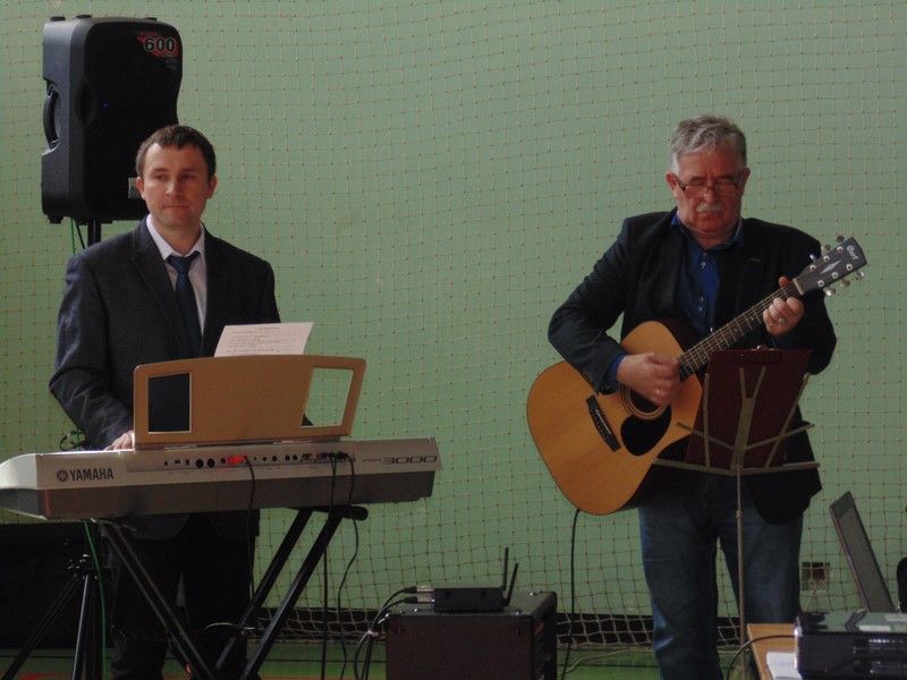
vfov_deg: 9.6
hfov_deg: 12.7
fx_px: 4061
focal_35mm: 155
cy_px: 340
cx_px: 454
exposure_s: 1/60
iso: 200
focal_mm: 27.8
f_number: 5.2
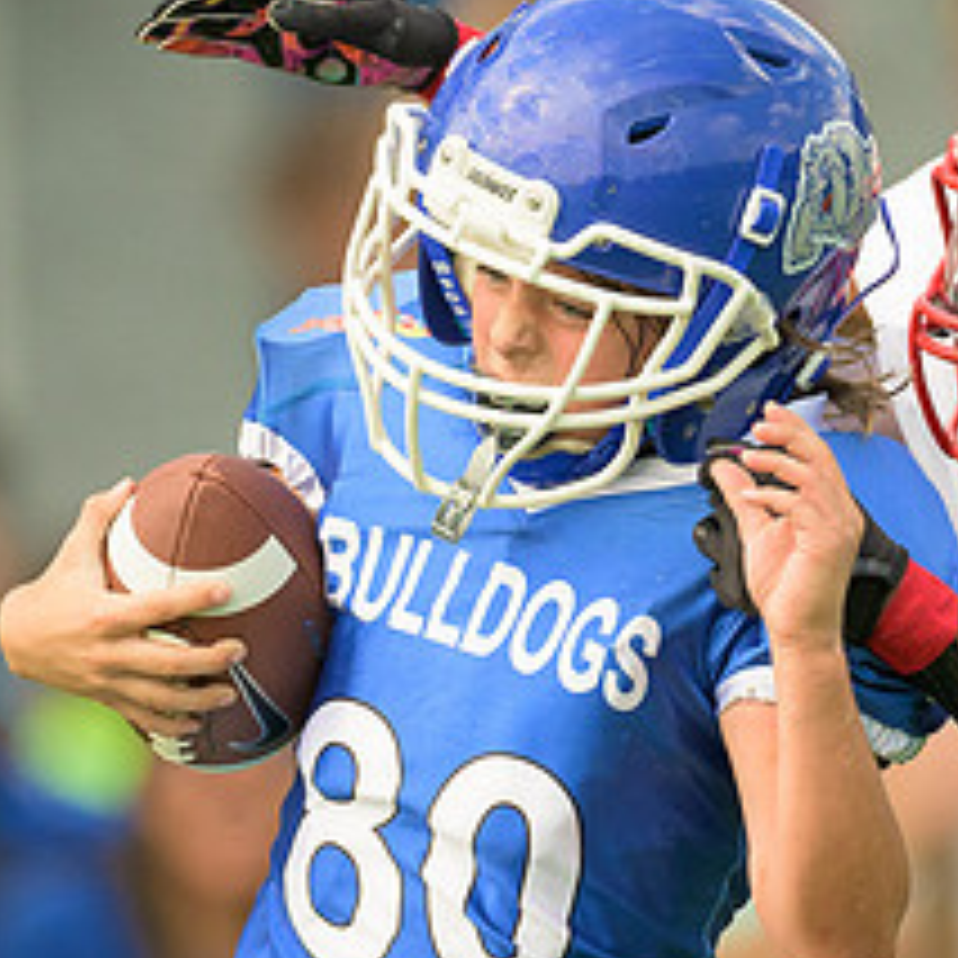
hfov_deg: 0.9
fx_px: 58802
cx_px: 504
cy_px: 678
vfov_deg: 0.9
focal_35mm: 1878
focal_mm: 500
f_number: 4
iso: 640
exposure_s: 1/2500
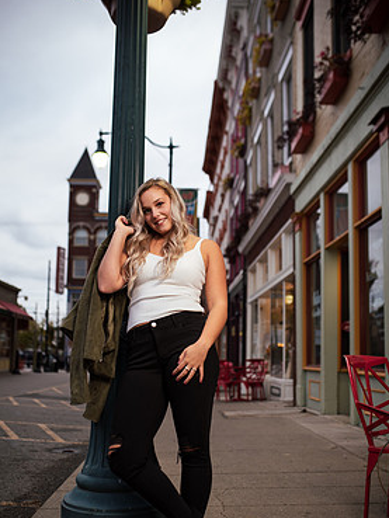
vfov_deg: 45.6
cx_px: 187
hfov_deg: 35.2
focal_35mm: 41
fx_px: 614
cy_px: 298
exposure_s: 1/160
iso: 250
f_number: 1.6
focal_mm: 35
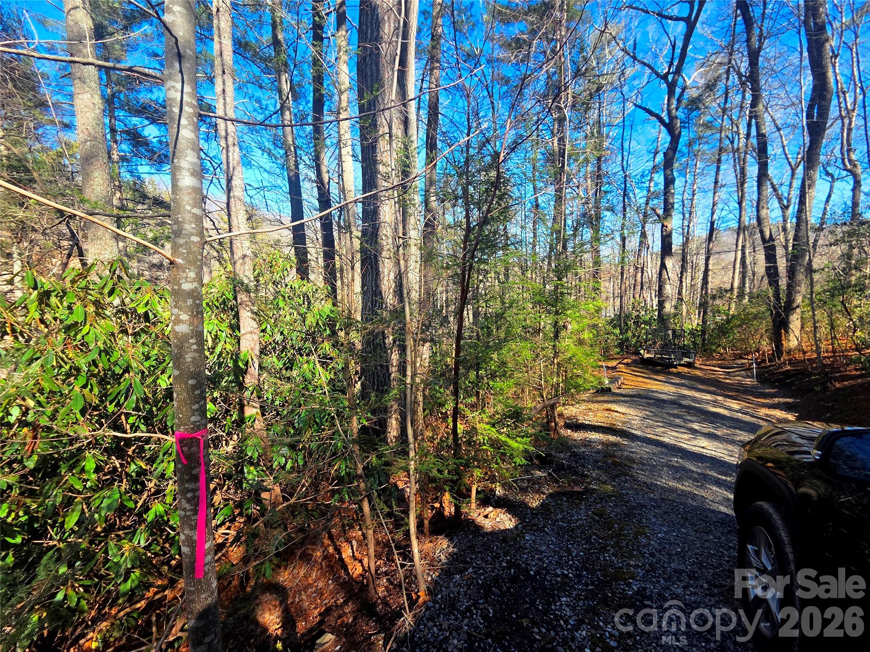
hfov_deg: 106.2
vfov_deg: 89.9
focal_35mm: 13
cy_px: 326
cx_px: 435
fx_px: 327
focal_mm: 2.2
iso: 50
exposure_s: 1/364
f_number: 2.2
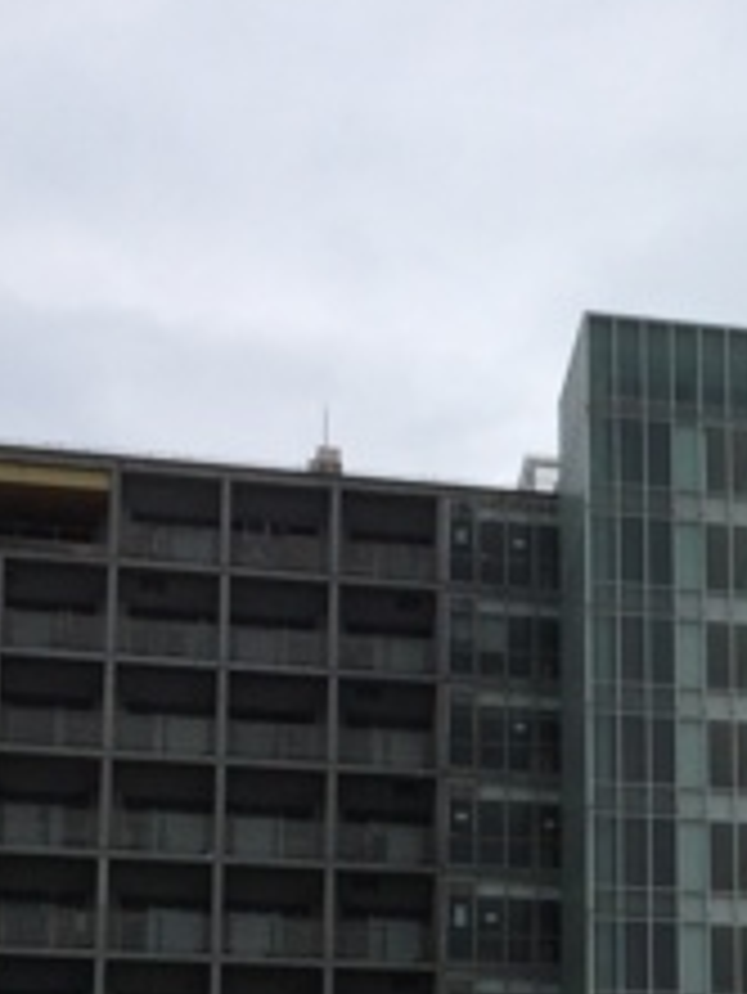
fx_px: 3018
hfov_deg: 13.4
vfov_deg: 17.8
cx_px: 1058
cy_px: 1174
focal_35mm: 105
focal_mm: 4.15
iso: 32
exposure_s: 1/1580
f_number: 2.2
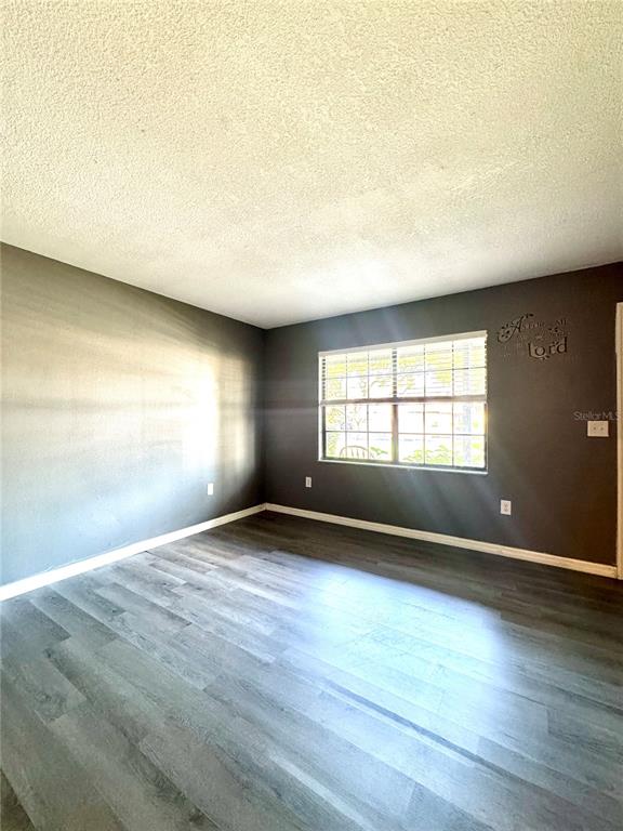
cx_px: 312
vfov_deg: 102.1
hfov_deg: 85.7
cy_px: 416
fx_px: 336
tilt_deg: +0.5
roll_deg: +0.0
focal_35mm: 14
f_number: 2.2
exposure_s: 1/60
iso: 320
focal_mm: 2.22
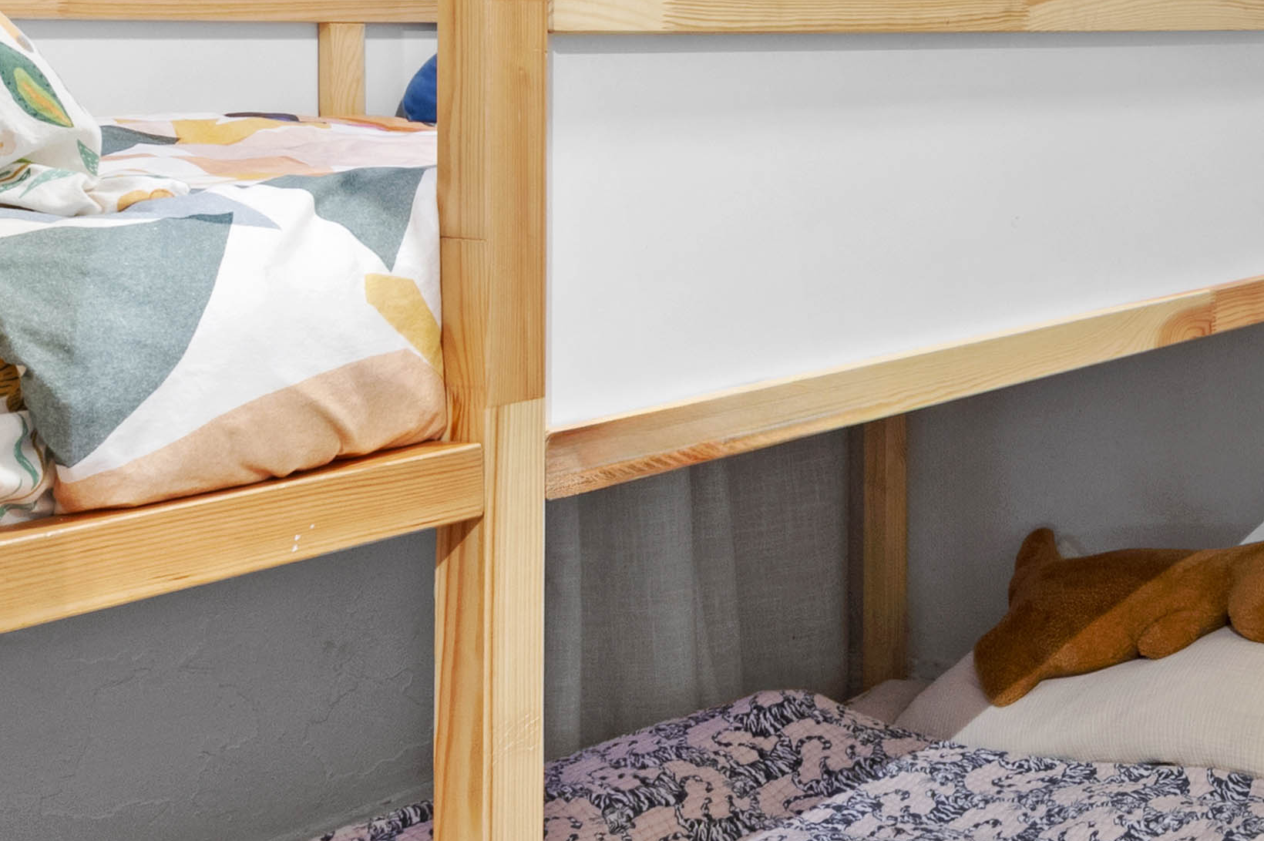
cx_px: 1591
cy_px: 94
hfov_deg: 28.6
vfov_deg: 22.4
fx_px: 2070
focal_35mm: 59
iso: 400
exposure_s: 2.5
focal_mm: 16
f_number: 10
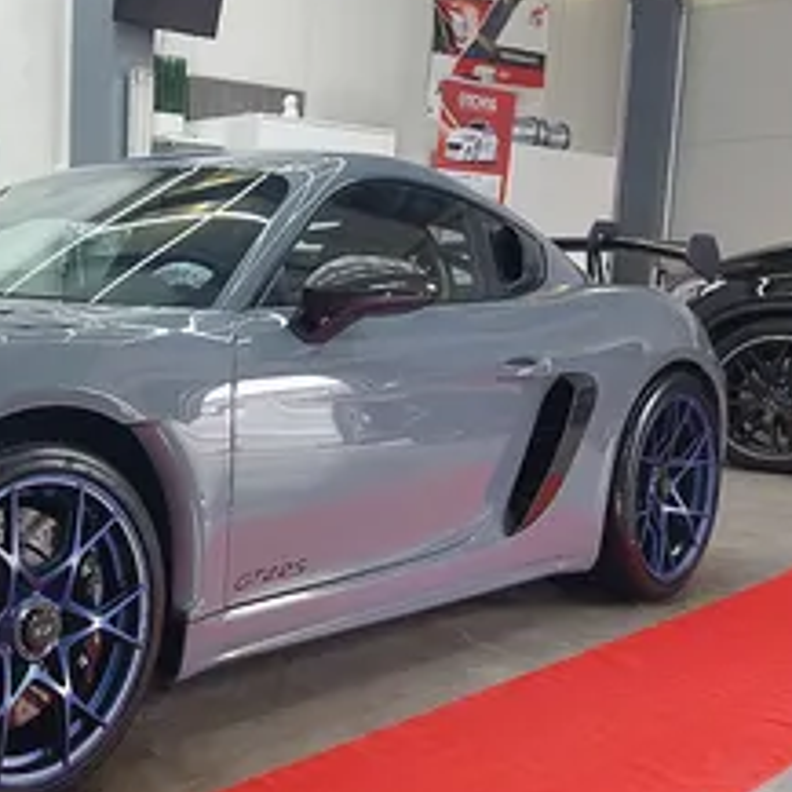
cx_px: -29
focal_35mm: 47
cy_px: 453
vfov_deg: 36.0
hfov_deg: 32.6
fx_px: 1217
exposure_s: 1/50
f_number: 1.8
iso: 80
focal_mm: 5.23
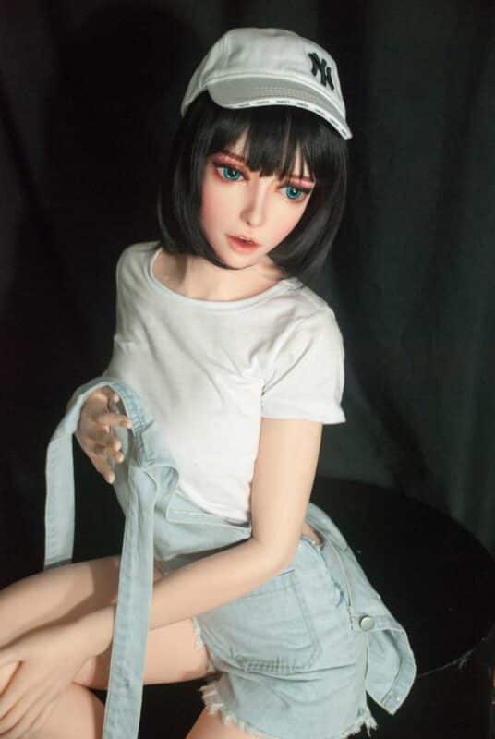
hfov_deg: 28.2
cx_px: 248
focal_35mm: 48
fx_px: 987
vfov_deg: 41.1
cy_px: 370
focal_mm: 32
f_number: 4.2
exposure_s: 1/30
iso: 500
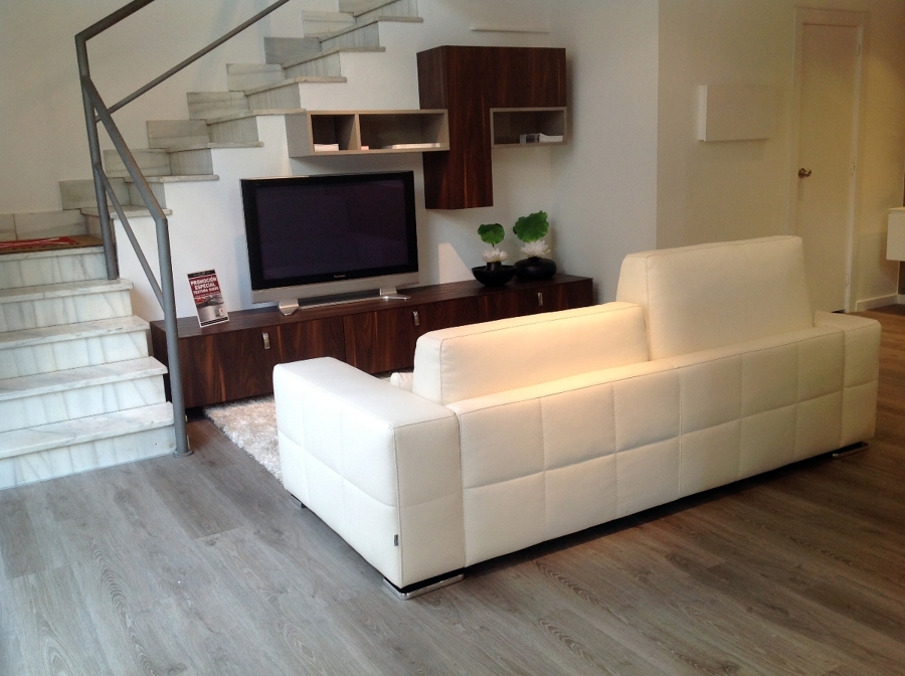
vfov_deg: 40.6
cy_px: 338
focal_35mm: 35
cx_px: 452
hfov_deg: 52.7
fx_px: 914
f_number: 2.4
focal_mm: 4.28
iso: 64
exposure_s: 1/60
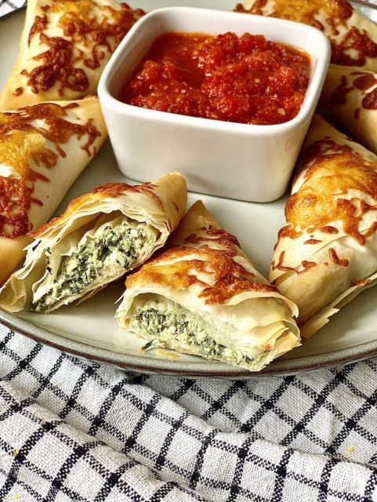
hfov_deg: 28.1
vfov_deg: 36.8
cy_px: 251
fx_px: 754
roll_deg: -0.6
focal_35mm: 52
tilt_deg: -44.3
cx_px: 188
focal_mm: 6
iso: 64
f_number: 2
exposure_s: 1/122
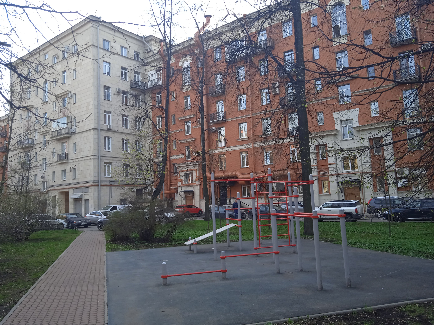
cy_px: 162
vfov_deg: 49.7
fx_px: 351
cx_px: 217
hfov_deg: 63.4
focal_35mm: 28
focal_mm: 3.43
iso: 112
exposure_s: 1/159
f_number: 2.2
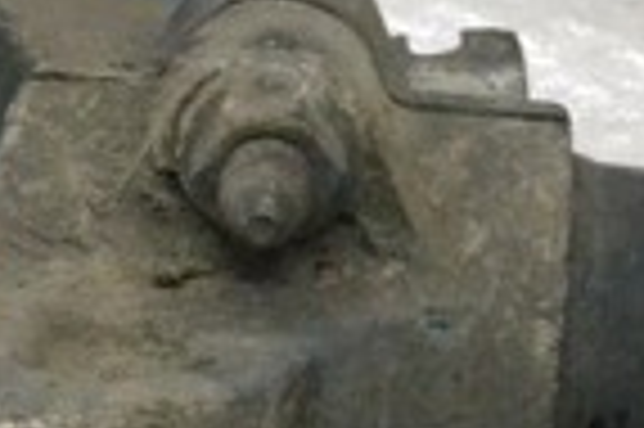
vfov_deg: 6.8
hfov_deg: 9.8
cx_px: -414
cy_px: 270
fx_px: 3592
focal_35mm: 201
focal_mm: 30
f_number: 11
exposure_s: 1/160
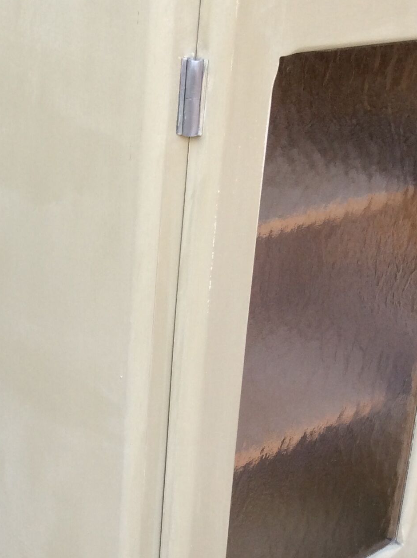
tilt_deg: -21.1
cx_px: 80
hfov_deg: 21.9
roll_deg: -1.2
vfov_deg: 29.3
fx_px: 1063
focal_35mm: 66
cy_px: 339
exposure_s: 1/124
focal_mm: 3.3
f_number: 2.4
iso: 32
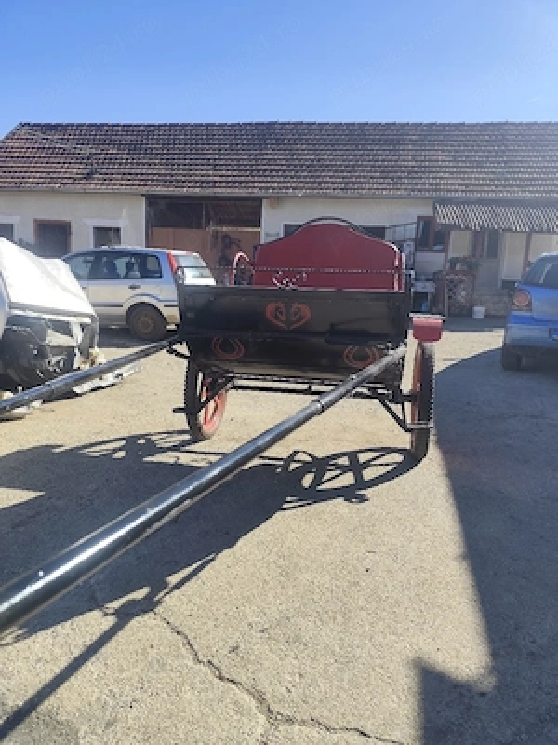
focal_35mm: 23
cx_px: 279
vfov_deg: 73.9
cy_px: 372
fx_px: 494
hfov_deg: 58.9
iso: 50
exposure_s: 1/1000
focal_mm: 6.19
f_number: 1.65
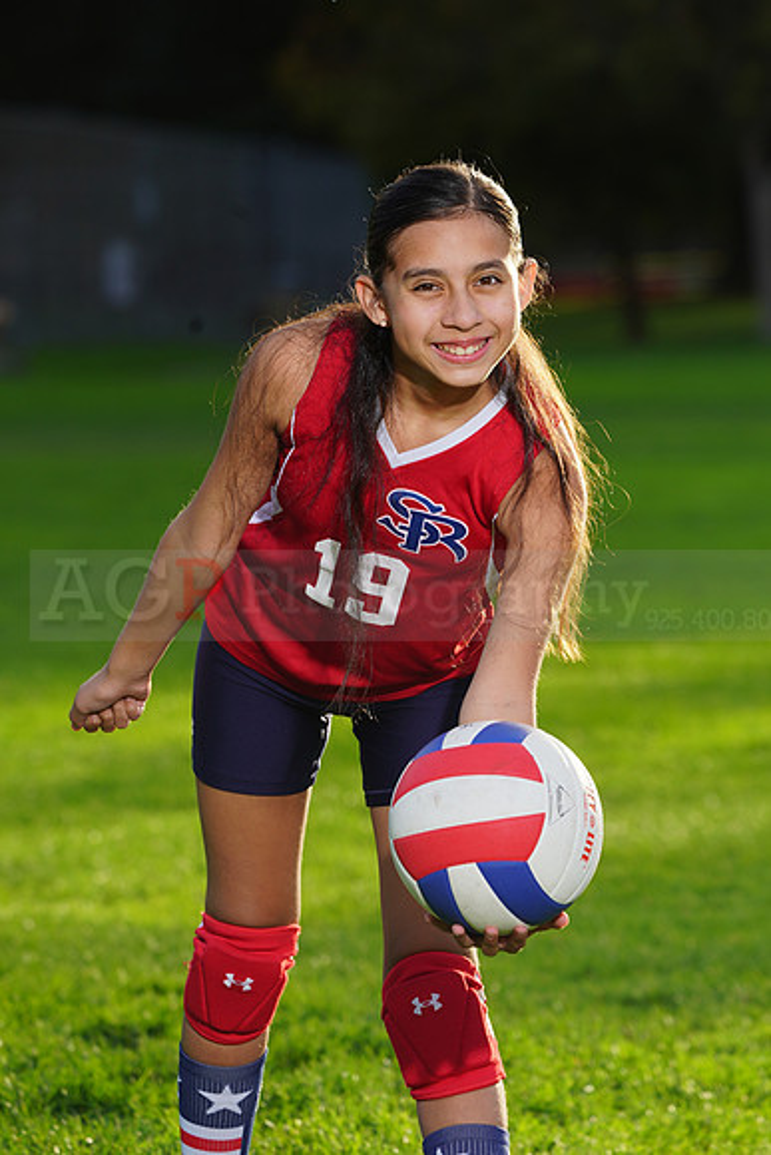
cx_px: 386
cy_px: 578
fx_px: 7930
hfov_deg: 5.6
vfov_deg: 8.3
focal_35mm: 247
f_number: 8
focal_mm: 247
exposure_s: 1/250
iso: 160
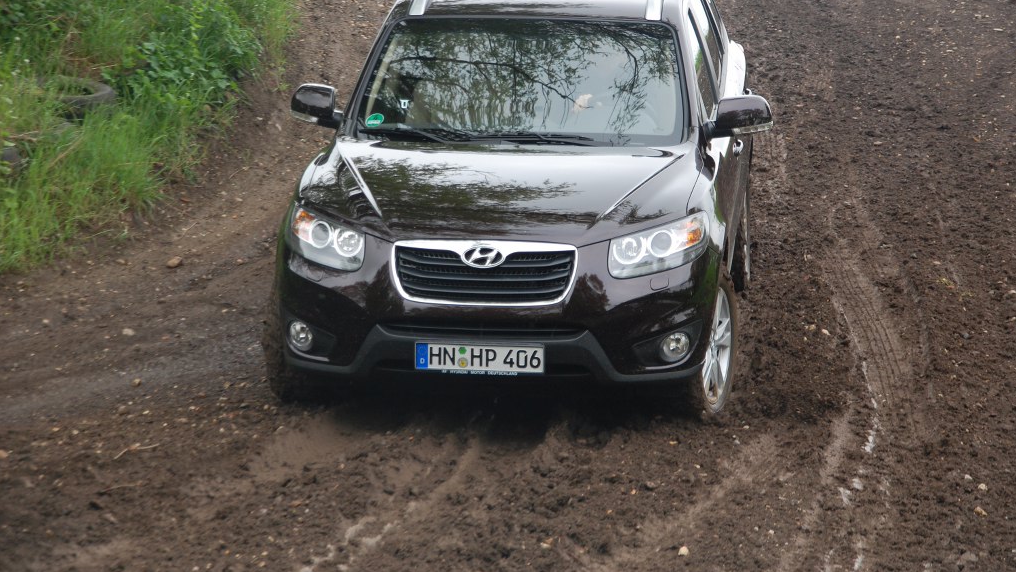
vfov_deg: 7.0
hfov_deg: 12.4
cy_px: 242
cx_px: 510
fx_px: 4689
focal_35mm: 174
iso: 400
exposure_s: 1/320
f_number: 5.6
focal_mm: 110
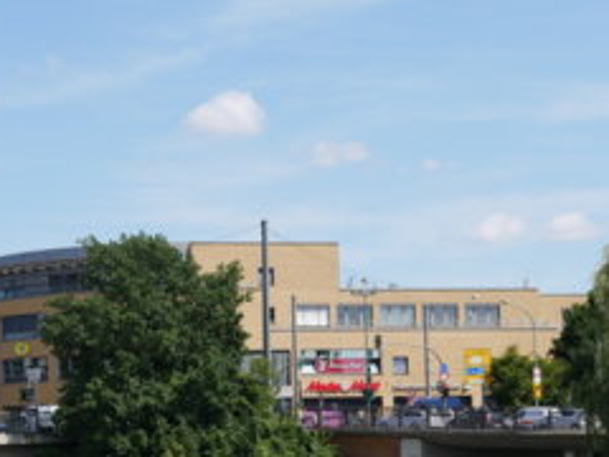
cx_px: 188
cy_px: 358
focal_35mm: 140
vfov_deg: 10.6
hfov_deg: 14.1
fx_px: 2463
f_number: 8
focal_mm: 42
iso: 200
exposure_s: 1/400
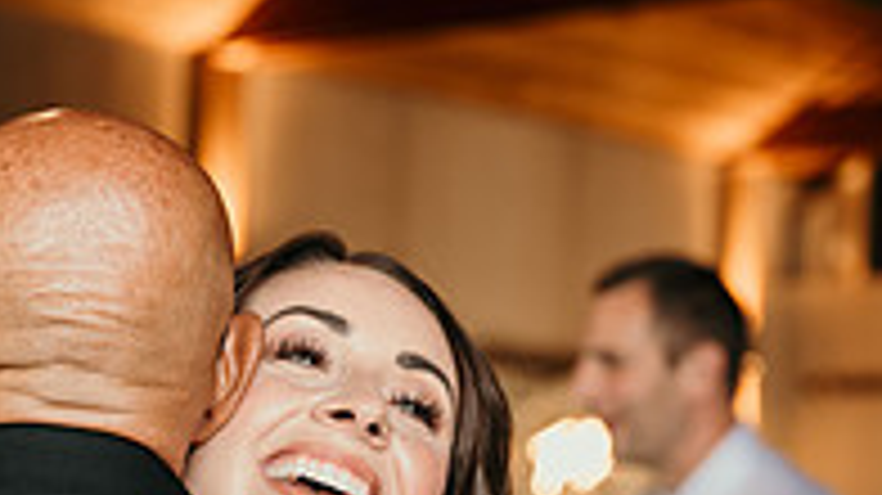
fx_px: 2805
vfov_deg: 10.0
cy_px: 500
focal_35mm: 120
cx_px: 342
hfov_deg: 17.8
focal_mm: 50
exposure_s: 1/80
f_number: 3.2
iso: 500
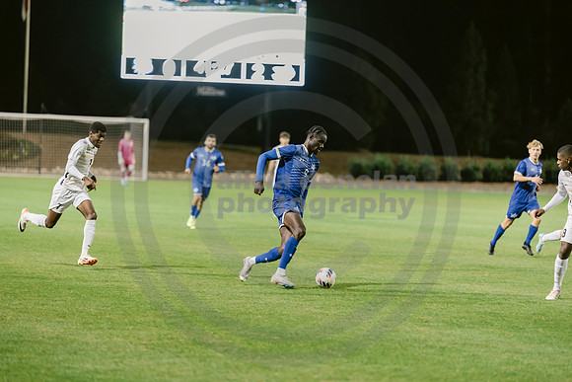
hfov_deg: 11.7
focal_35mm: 175
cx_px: 286
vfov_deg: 7.9
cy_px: 191
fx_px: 2781
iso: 1600
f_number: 2.8
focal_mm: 175
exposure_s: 1/320
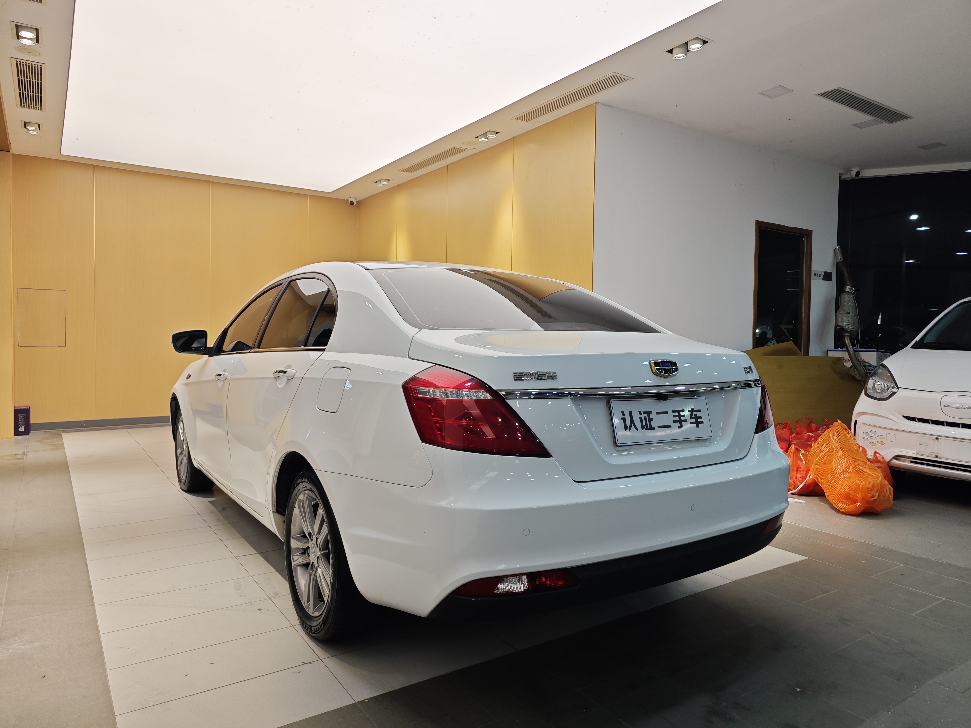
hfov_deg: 73.9
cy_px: 364
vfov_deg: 58.9
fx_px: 645
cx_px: 486
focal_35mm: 23
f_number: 1.9
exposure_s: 1/100
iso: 64
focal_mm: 8.7
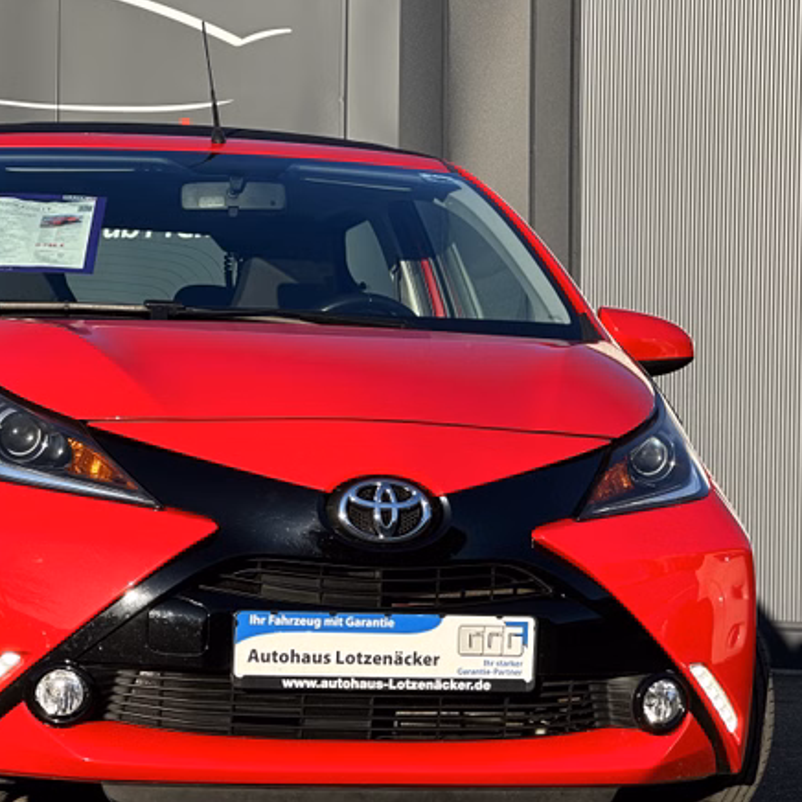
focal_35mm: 125
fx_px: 3277
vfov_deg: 13.9
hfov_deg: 13.9
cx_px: 315
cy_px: 475
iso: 32
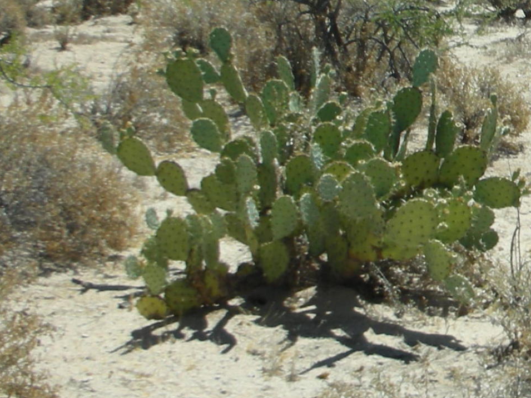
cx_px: 645
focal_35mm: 110
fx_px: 1687
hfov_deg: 17.1
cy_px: -19
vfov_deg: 13.2
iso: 50
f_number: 8.5
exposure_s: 1/102
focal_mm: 5.8
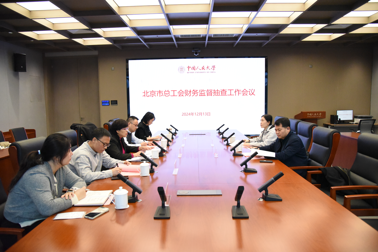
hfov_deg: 73.7
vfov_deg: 53.2
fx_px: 252
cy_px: 126
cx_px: 189
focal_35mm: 24
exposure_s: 1/1000
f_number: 4
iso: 10000
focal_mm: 24
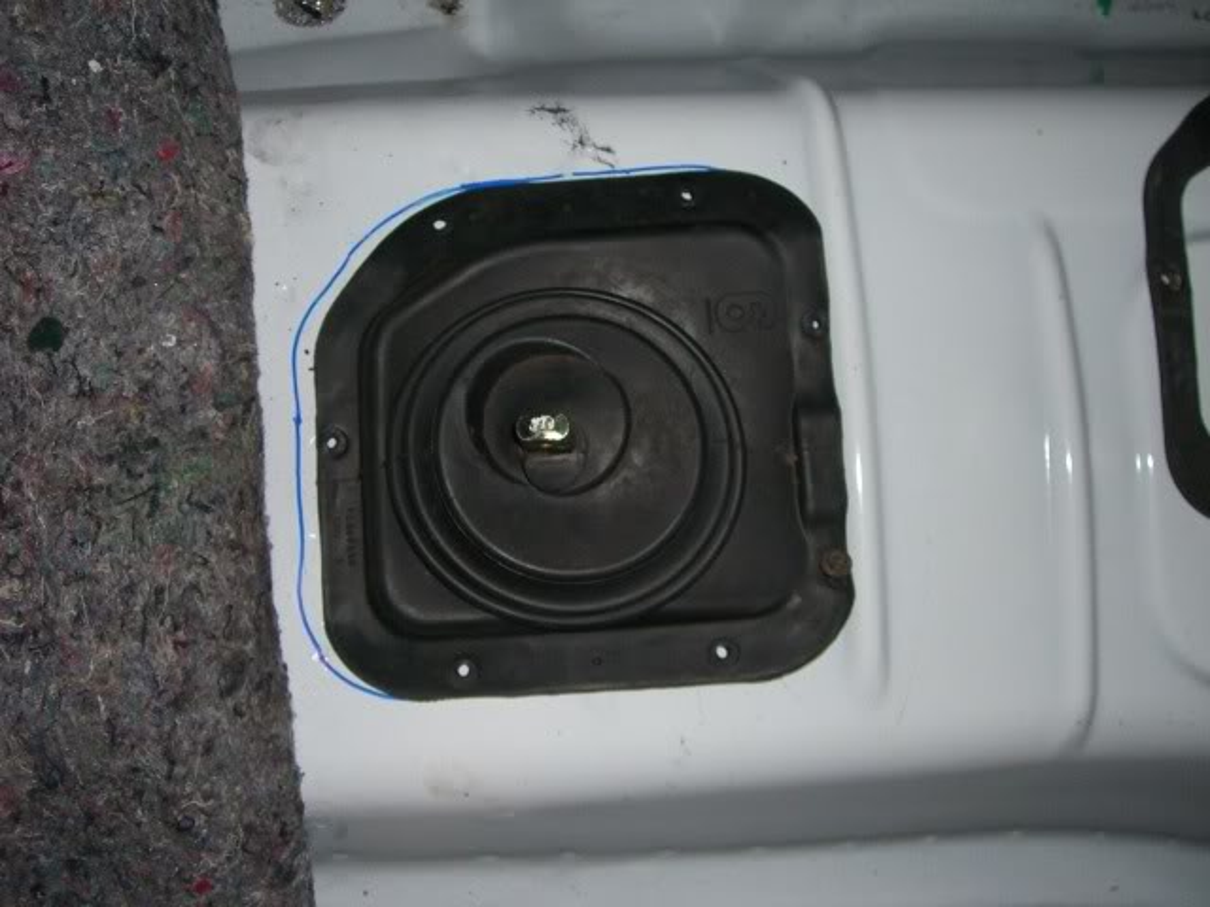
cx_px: 605
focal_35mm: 38
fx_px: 1328
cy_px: 454
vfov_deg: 37.7
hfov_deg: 49.0
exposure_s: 1/60
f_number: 2.7
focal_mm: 6.2
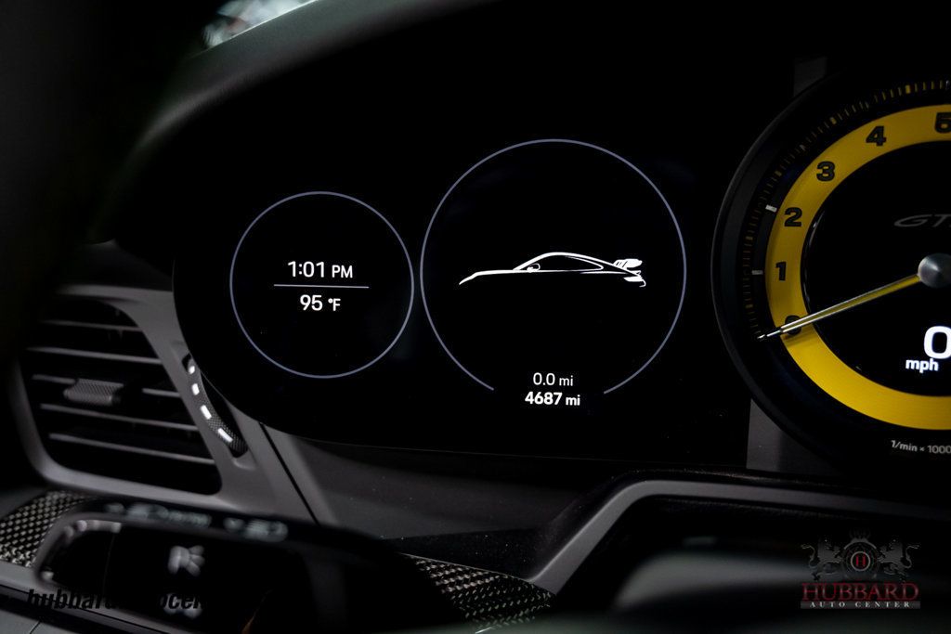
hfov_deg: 58.0
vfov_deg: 40.5
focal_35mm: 32
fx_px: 859
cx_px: 476
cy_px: 317
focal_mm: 32.5
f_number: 4
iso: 3200
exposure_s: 1/60
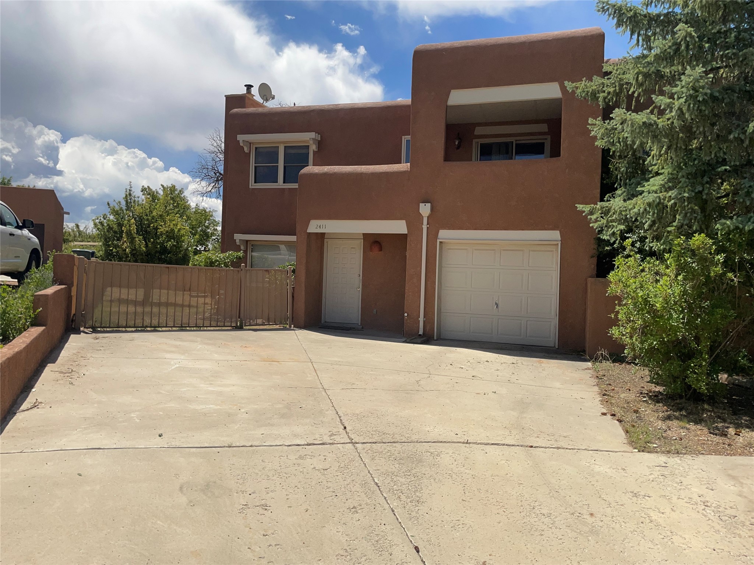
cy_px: 282
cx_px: 377
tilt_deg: +0.6
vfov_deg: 53.1
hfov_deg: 67.3
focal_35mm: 26
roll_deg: -1.7
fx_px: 566
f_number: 1.6
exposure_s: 1/6494
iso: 40
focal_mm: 4.2
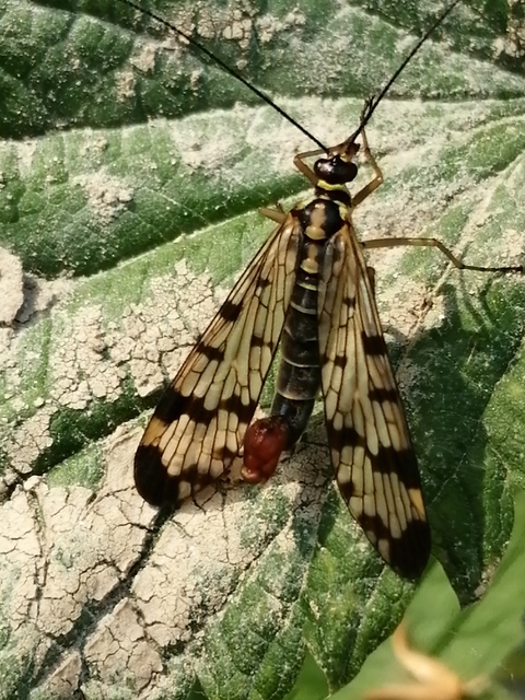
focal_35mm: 104
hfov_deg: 14.2
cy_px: 350
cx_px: 262
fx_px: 2103
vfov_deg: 18.9
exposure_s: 1/222
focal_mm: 3.46
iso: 50
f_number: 1.8
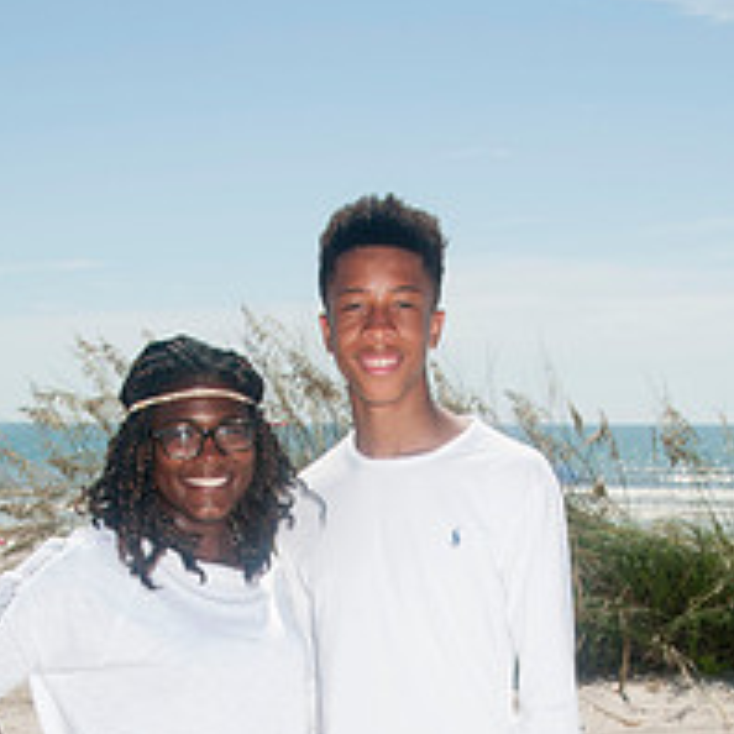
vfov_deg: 20.5
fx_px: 1943
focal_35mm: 81
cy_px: 790
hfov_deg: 21.4
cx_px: 361
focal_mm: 28
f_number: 11
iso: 100
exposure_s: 1/250
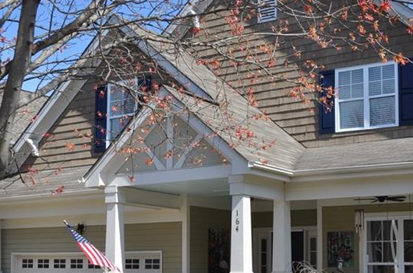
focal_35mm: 58
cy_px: 220
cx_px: 283
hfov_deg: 34.2
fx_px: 664
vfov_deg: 22.9
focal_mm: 20
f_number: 9
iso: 200
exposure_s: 1/320
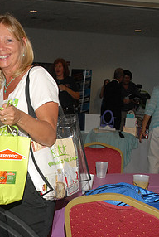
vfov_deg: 25.4
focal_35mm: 79
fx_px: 521
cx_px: 3
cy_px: 164
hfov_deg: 17.0
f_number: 5.6
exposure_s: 1/160
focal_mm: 26
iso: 500
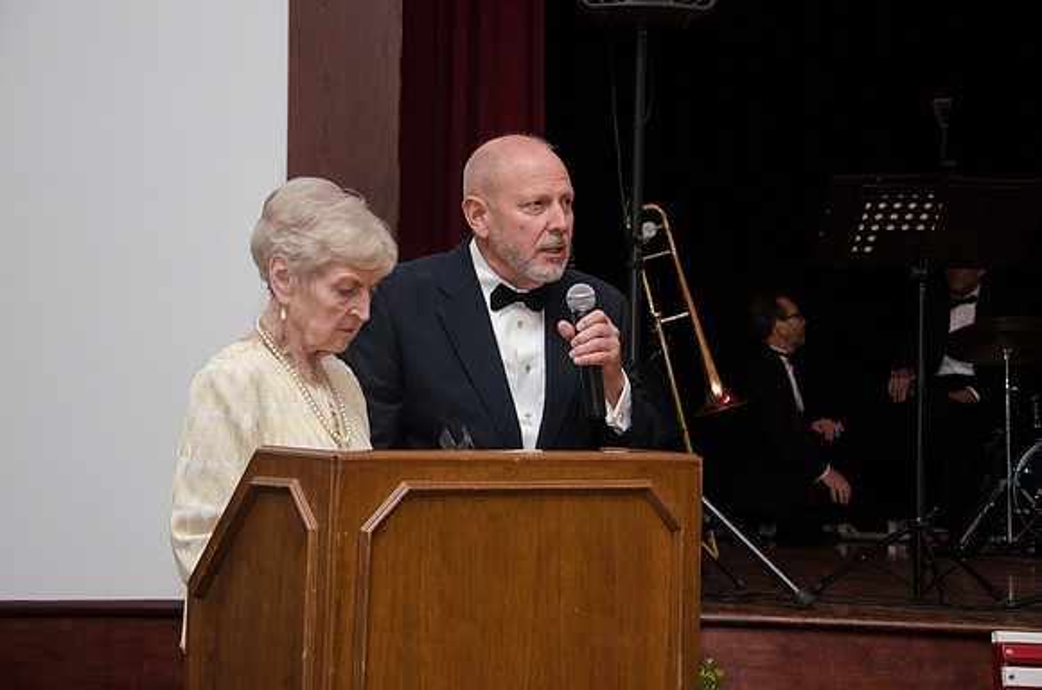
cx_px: 521
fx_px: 2686
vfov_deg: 14.6
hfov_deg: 22.0
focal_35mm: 93
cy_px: 345
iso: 500
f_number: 6.3
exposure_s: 1/80
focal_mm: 62
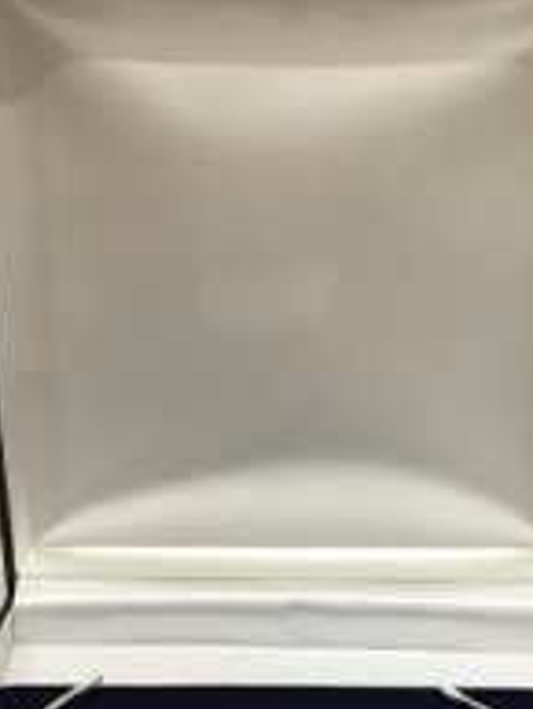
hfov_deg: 24.4
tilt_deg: -23.2
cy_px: 577
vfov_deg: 31.3
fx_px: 1230
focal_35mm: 60
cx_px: 301
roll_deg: +0.4
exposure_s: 1/33
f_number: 2.2
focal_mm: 4.15
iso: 80
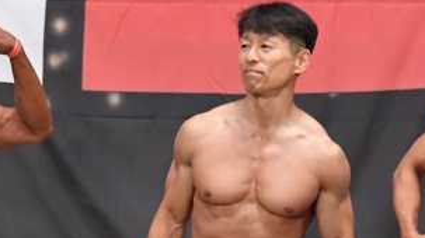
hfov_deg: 4.0
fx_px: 6093
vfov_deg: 2.2
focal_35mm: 541
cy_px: 304
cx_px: 109
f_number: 5.6
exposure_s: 1/400
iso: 6400
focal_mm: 135
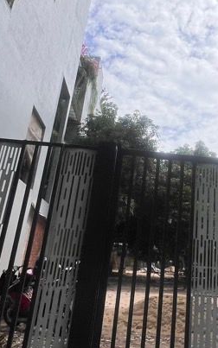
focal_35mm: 35
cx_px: 177
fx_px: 333
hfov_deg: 35.0
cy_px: 123
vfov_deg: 54.5
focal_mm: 1.57
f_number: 1.8
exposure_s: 1/3311
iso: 32
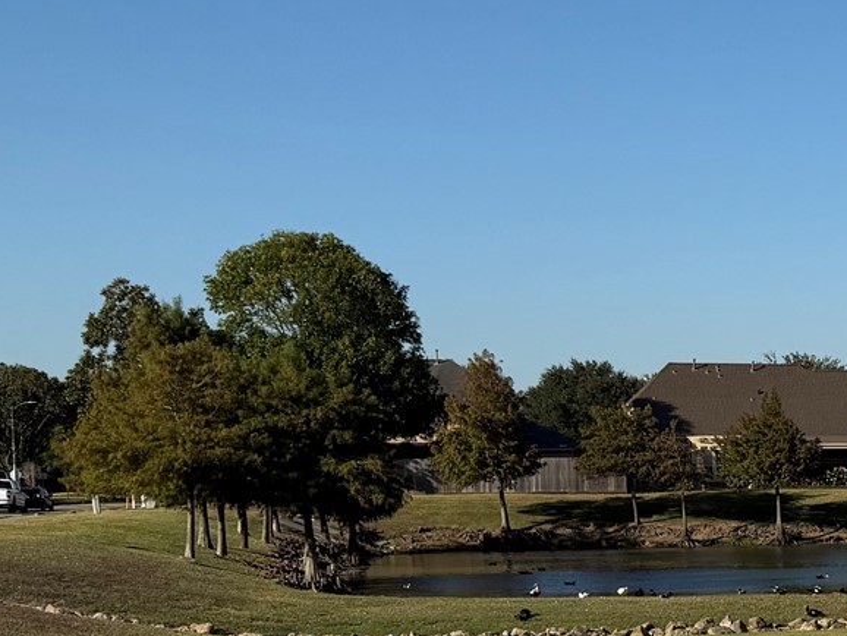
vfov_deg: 17.0
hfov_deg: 20.5
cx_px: 1168
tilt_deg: -3.0
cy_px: 620
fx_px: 2081
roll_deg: +1.1
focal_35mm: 85
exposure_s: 1/6173
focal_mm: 6.76
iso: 80
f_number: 1.78
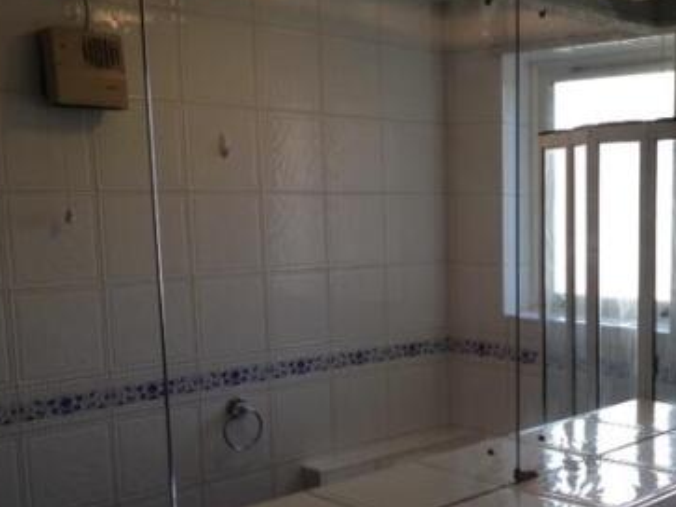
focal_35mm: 53
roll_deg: -0.5
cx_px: 515
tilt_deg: -9.8
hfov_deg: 35.3
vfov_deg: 27.3
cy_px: 353
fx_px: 1035
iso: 50
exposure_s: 1/60
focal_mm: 4.12
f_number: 2.4
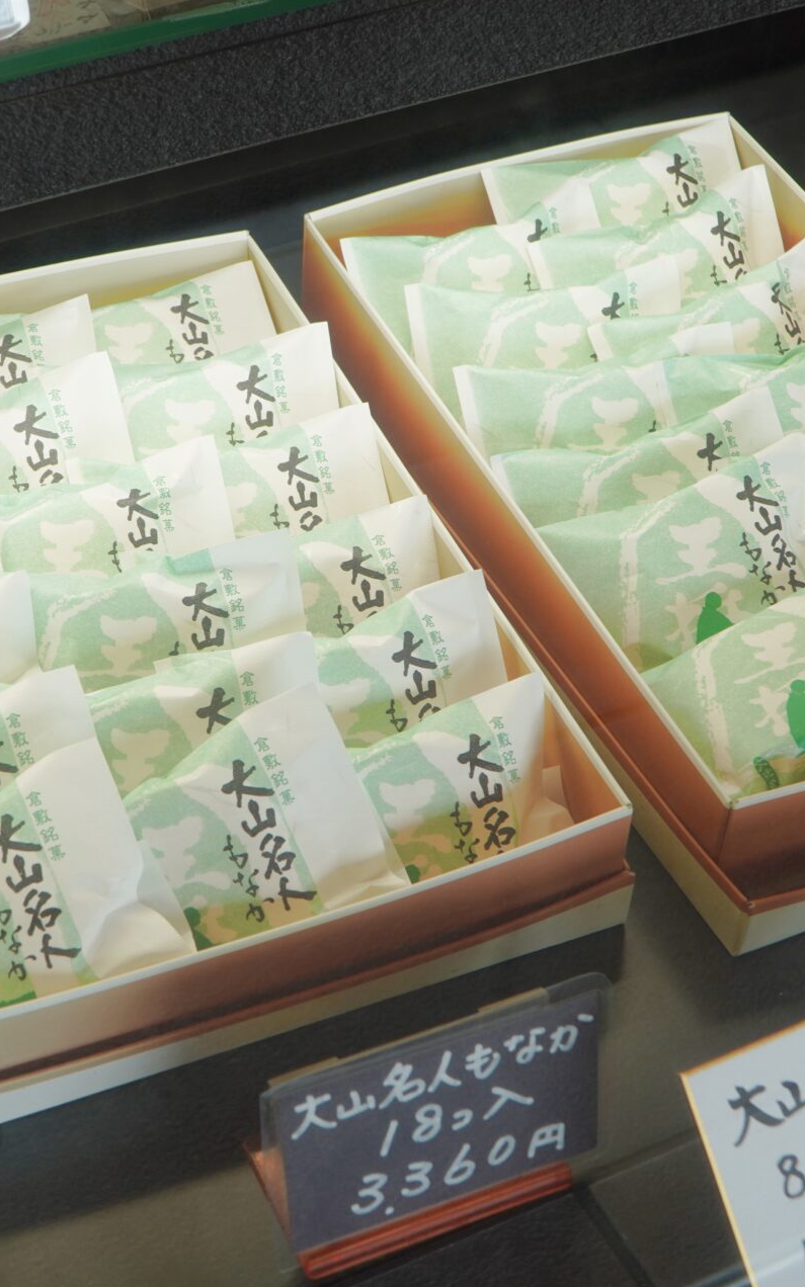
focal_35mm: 60
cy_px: 641
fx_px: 2106
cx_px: 280
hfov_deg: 21.6
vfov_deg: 34.0
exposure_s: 1/40
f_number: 7.1
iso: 100
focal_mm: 26
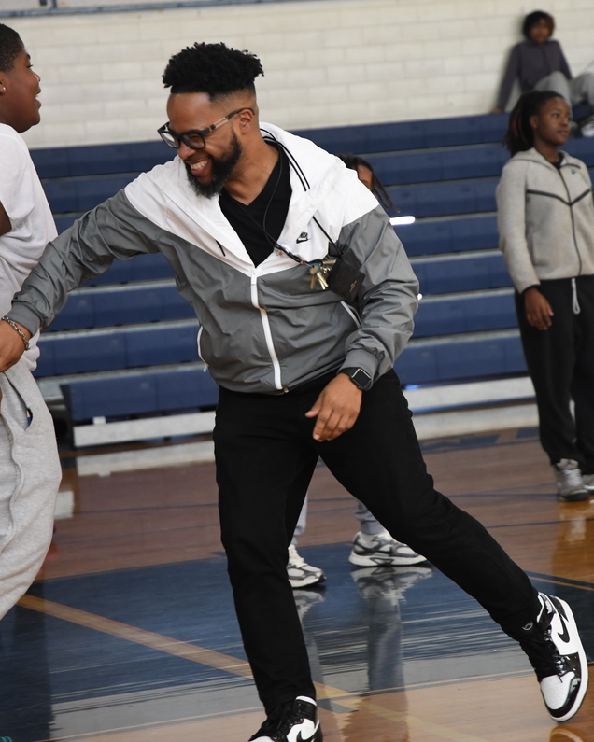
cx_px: 312
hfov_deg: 10.6
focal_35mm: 145
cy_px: 315
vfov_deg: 13.3
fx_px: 3186
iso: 1600
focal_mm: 80
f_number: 4
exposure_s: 1/400
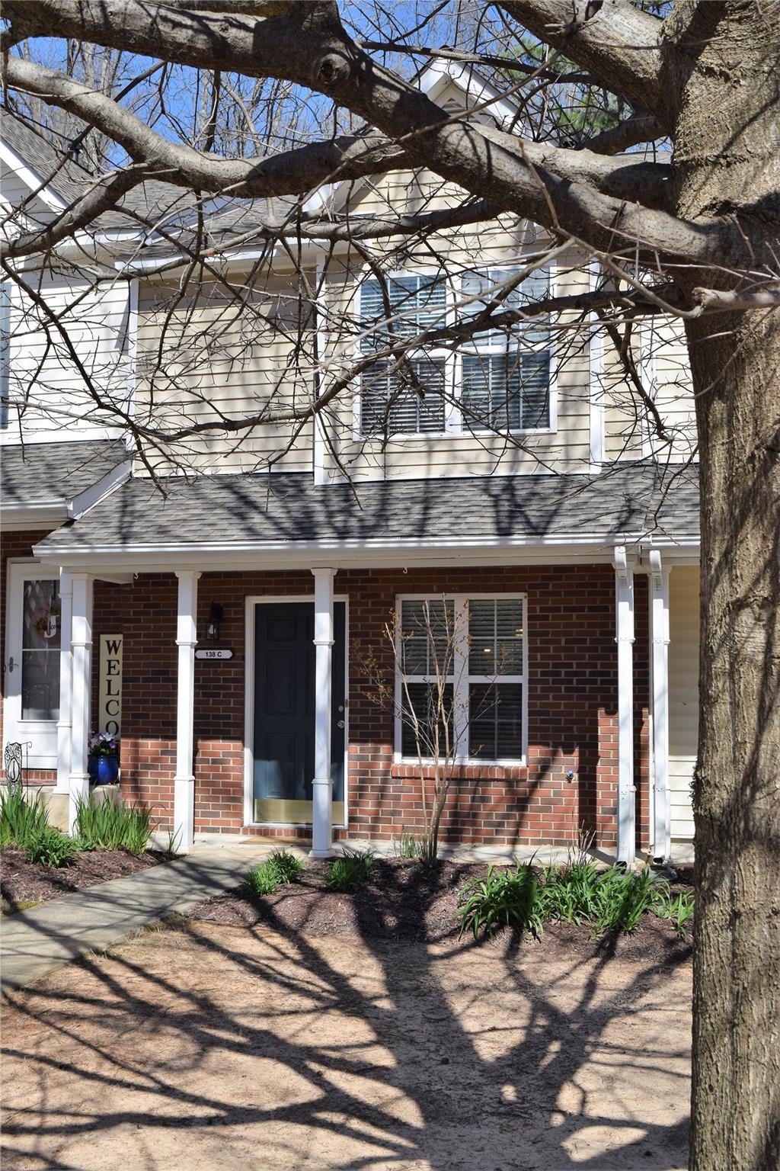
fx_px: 1365
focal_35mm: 42
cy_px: 586
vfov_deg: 46.4
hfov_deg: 31.9
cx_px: 390
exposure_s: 1/400
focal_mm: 28
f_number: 10
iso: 200
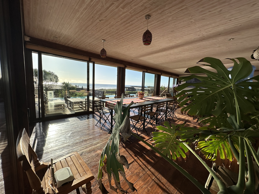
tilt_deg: -5.7
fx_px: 105
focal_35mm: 14
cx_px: 130
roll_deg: -2.9
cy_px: 97
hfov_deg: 102.1
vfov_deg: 85.7
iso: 40
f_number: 2.2
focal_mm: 2.22
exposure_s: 1/1171
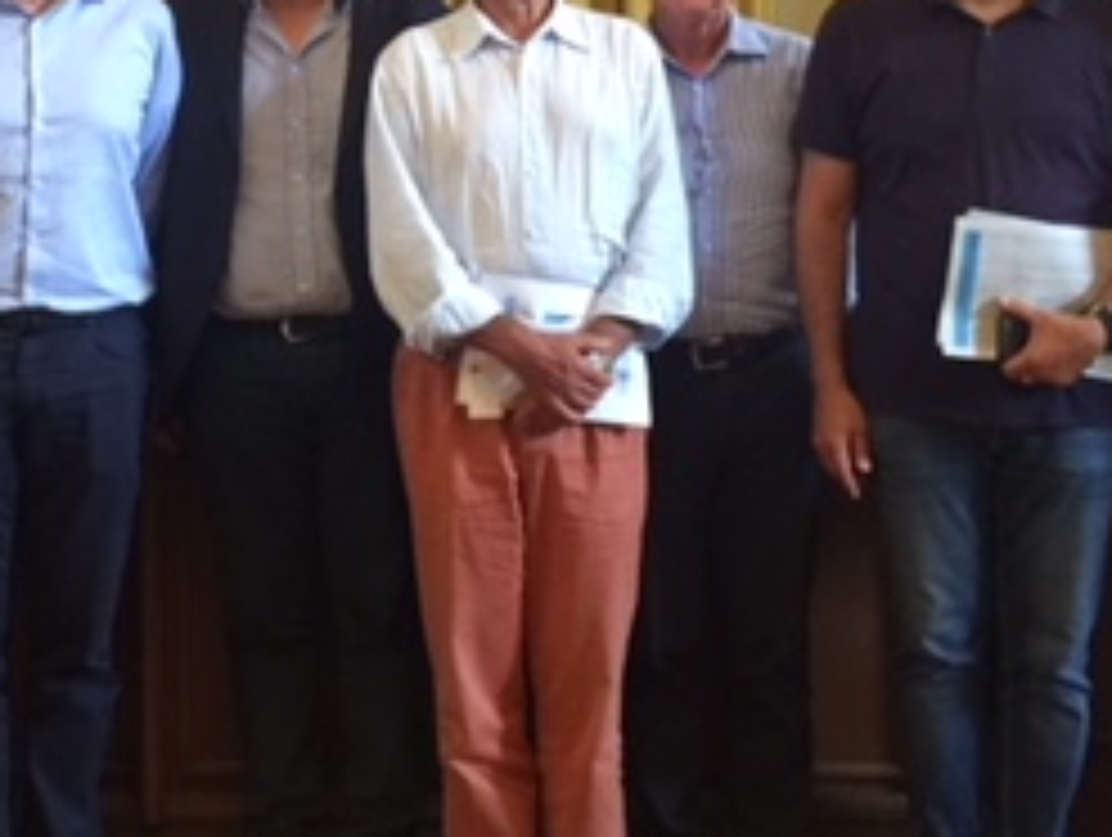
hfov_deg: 25.5
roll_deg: +0.9
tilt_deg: +0.0
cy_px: 40
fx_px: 2413
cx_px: 207
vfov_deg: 19.2
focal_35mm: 75
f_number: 2.2
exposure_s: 1/17
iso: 125
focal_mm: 4.15
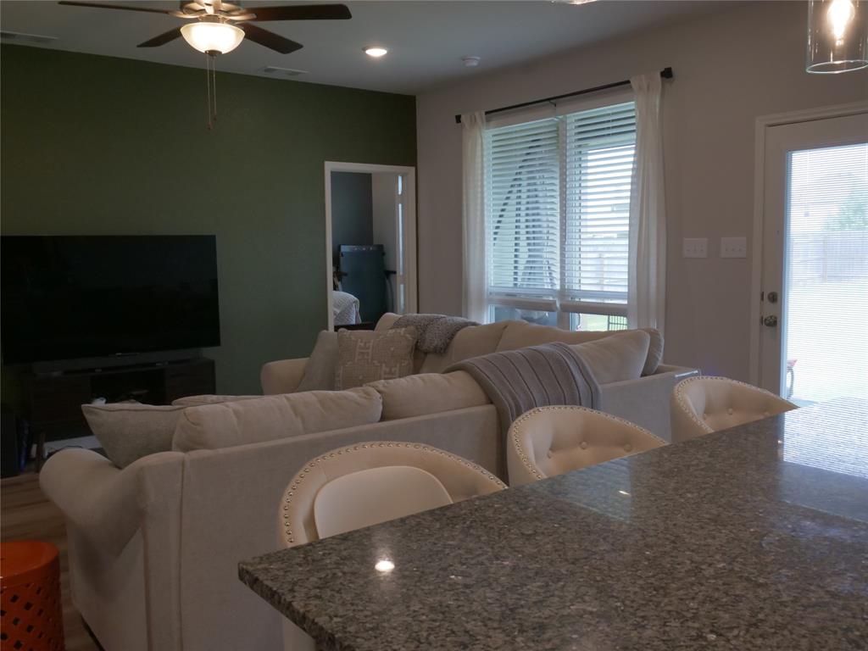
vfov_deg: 46.8
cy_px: 326
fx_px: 752
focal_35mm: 30
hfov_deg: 60.0
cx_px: 434
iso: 1250
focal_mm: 15
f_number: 8
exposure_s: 1/60
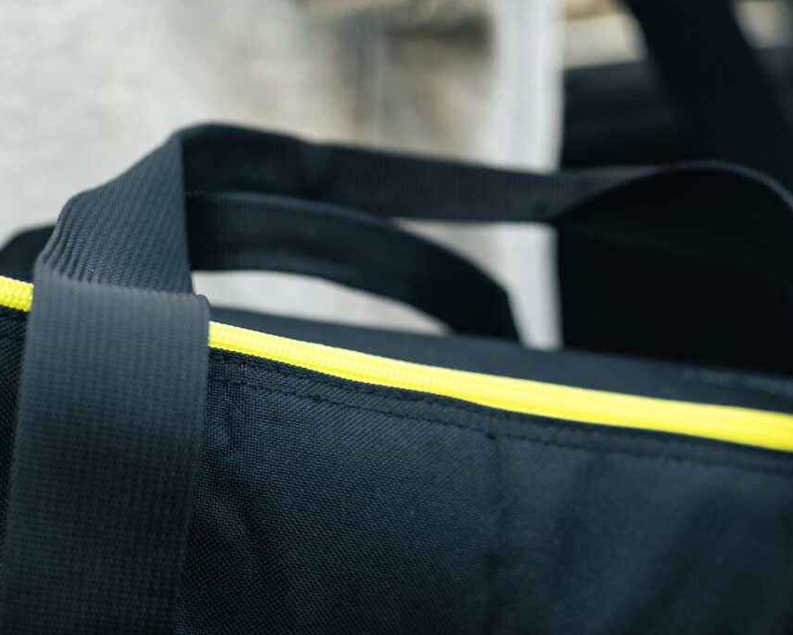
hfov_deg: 19.3
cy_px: 1139
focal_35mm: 99
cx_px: 570
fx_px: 2325
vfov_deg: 13.9
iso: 160
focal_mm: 35
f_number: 2
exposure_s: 1/400
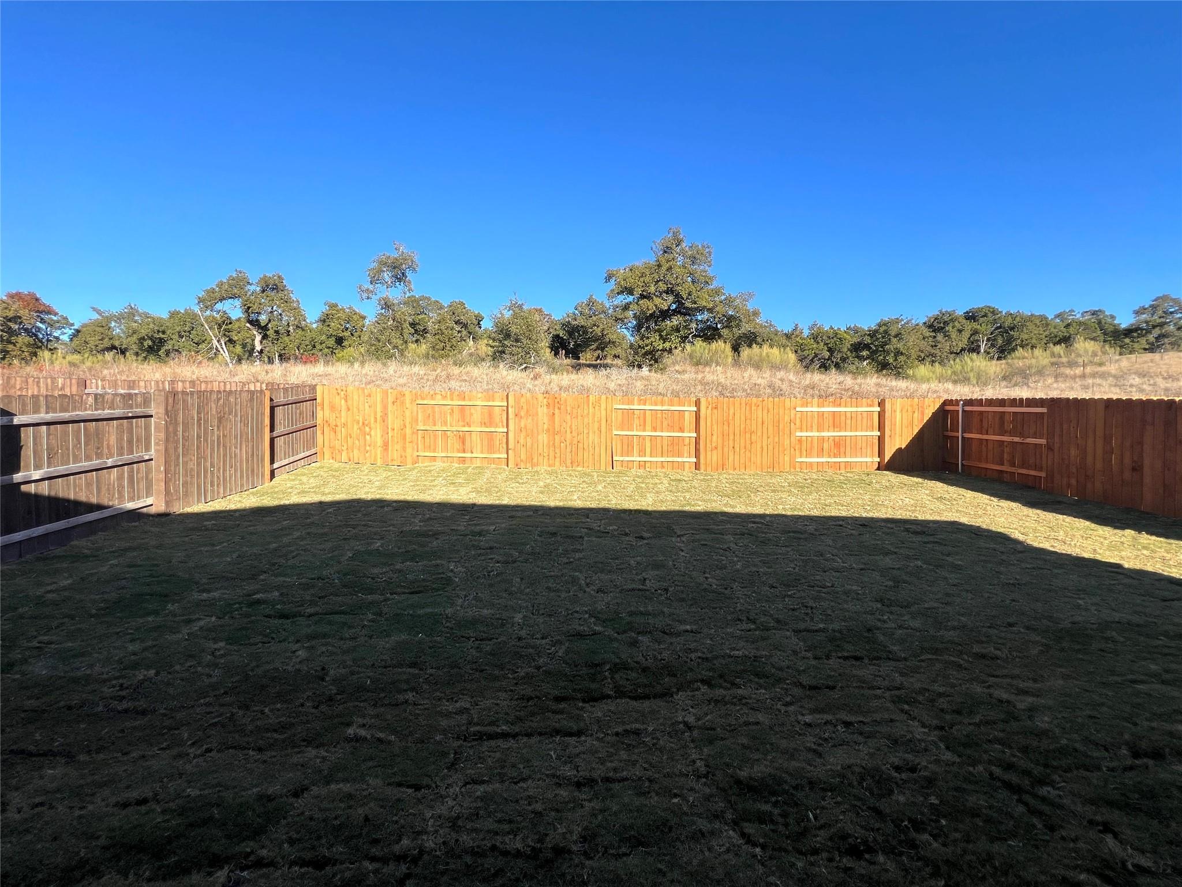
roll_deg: +0.0
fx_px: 444
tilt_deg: -0.5
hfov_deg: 106.2
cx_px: 591
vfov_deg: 89.9
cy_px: 444
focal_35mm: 13
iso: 32
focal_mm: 1.57
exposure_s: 1/1155
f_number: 1.8
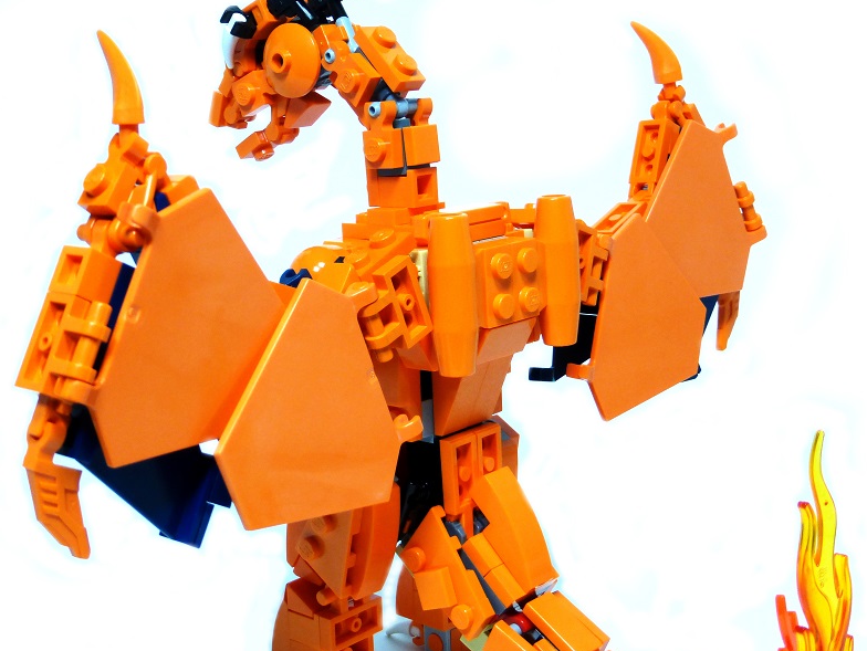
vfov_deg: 26.6
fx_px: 1378
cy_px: 328
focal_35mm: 55
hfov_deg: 34.9
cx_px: 428
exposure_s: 1/80
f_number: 3.9
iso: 100
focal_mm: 6.9
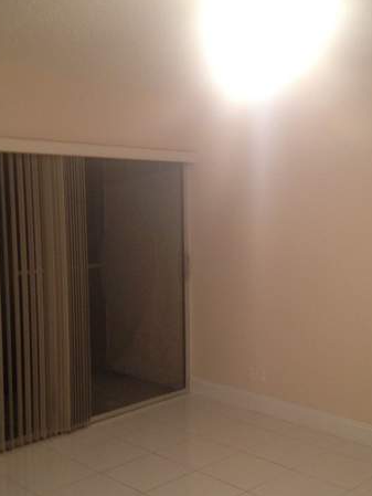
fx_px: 673
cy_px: 260
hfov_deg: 30.9
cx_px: 212
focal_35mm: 47
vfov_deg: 40.4
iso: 200
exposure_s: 1/20
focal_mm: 4.12
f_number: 2.4
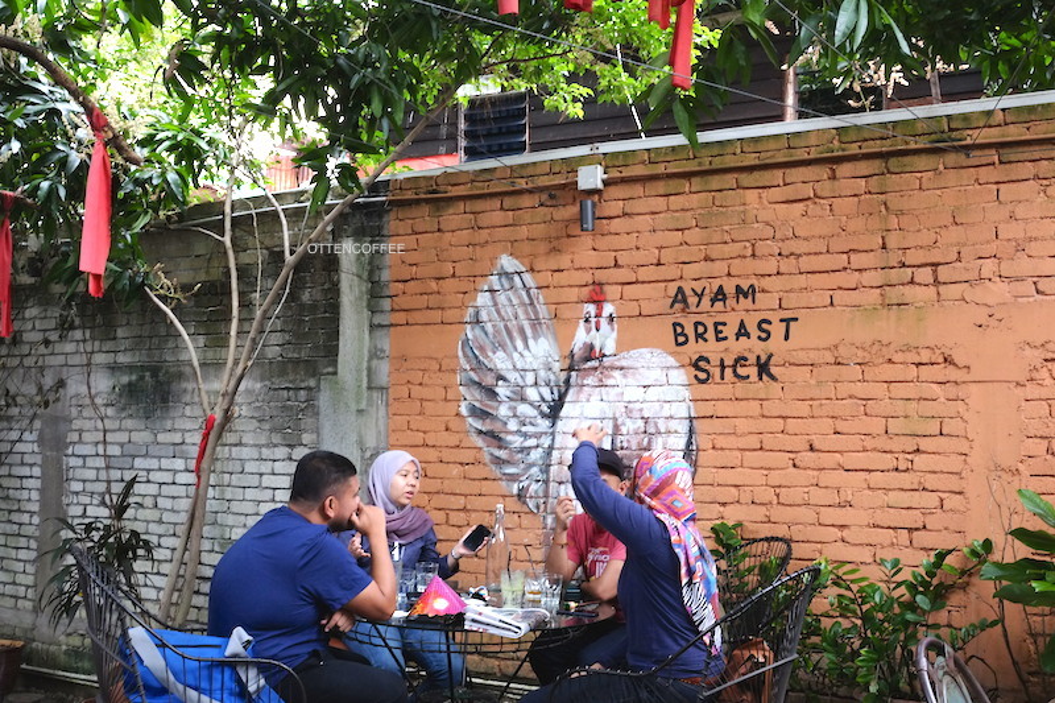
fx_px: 1201
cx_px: 528
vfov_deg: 32.6
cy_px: 352
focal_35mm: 41
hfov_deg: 47.4
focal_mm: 27
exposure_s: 1/60
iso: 1250
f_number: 11
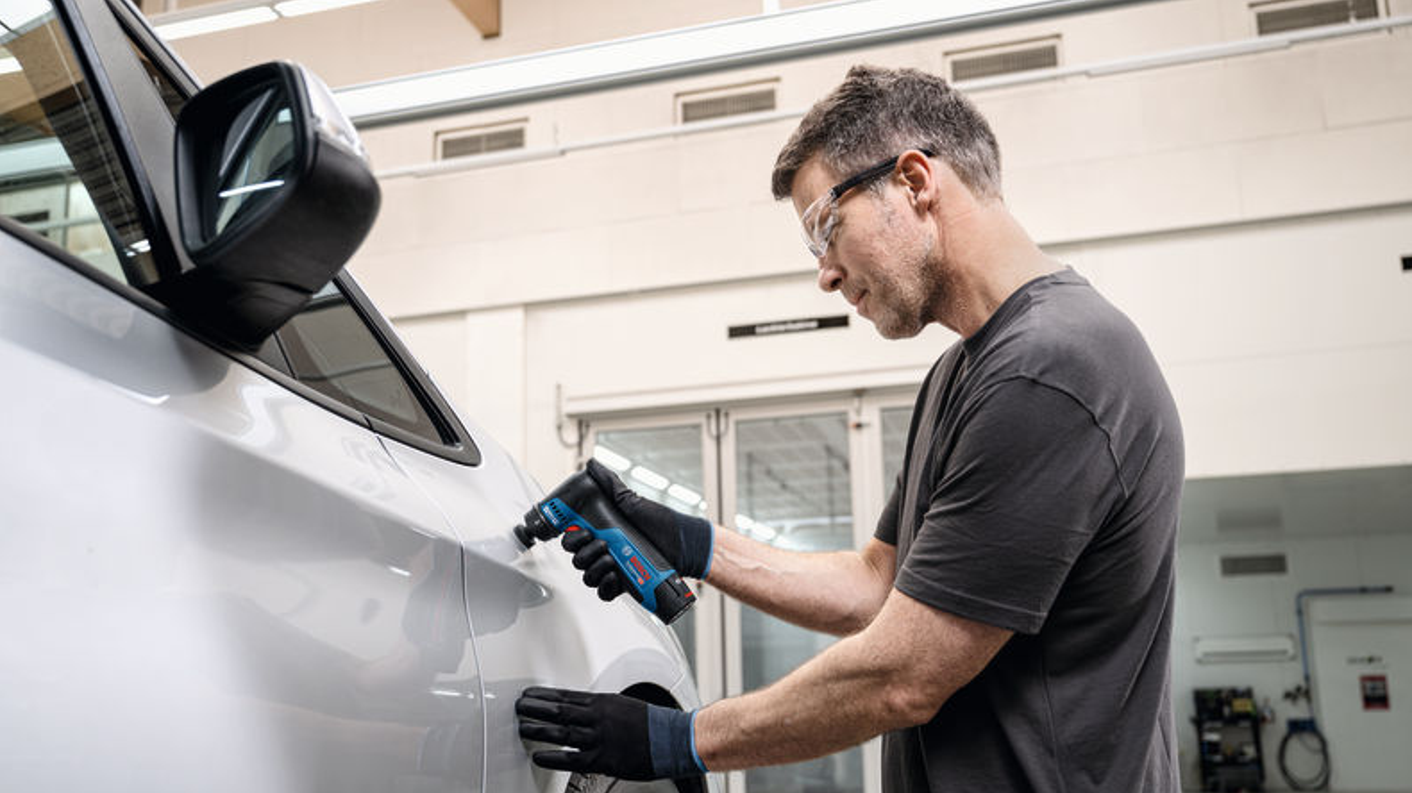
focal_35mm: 35
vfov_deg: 33.7
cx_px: 699
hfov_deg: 56.6
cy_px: 446
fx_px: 1310
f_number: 3.5
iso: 100
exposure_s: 1/160
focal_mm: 33
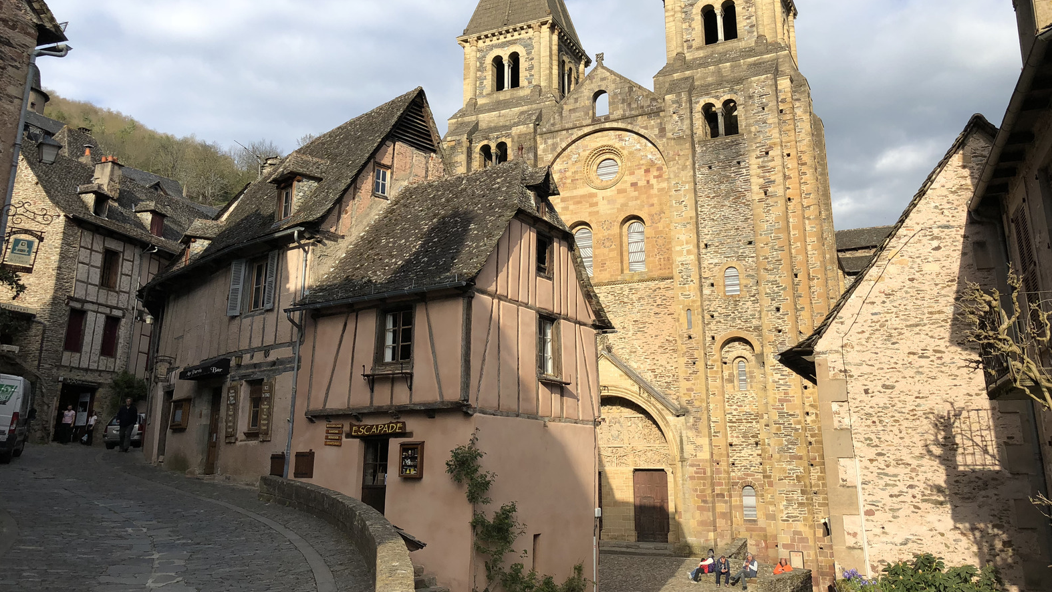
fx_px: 865
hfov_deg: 62.6
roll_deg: +0.8
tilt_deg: +17.4
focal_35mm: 31
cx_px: 528
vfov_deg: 37.6
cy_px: 223
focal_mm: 4
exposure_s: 1/1600
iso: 20
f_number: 1.8
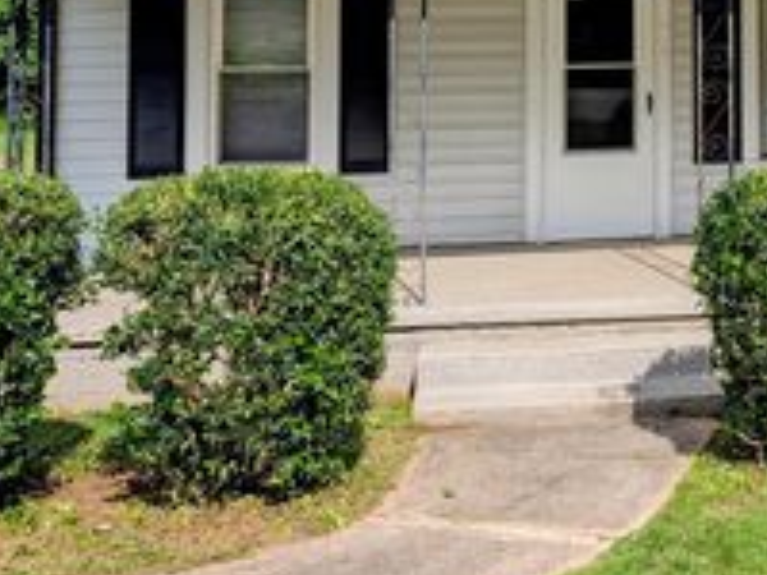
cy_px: -69
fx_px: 1329
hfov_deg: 29.7
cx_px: 790
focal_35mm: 60
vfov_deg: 22.9
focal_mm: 6.9
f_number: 1.68
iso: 19
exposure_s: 1/2252
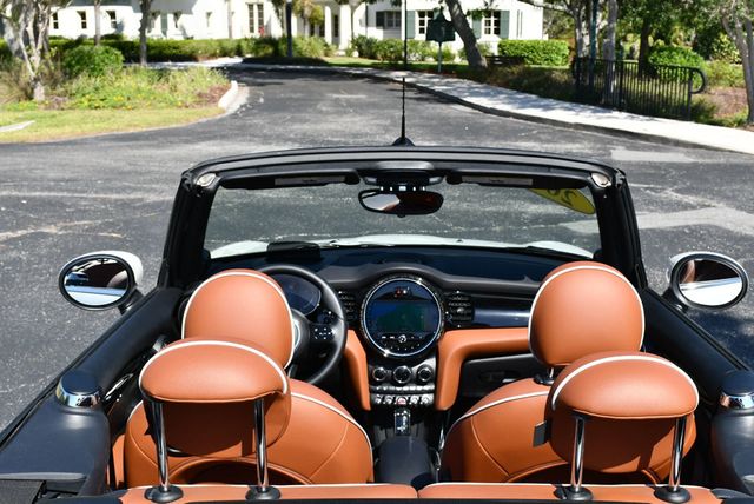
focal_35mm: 48
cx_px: 377
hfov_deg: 41.1
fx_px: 1006
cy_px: 252
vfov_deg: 28.1
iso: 180
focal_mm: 24
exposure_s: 1/250
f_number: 8
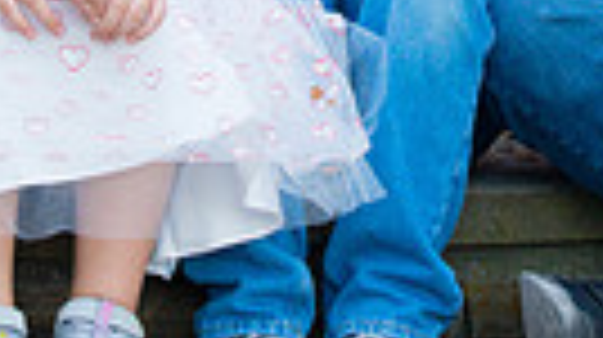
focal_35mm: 330
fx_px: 5270
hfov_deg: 6.5
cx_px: 207
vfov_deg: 3.6
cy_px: -475
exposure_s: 1/125
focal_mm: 70
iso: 200
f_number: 3.5
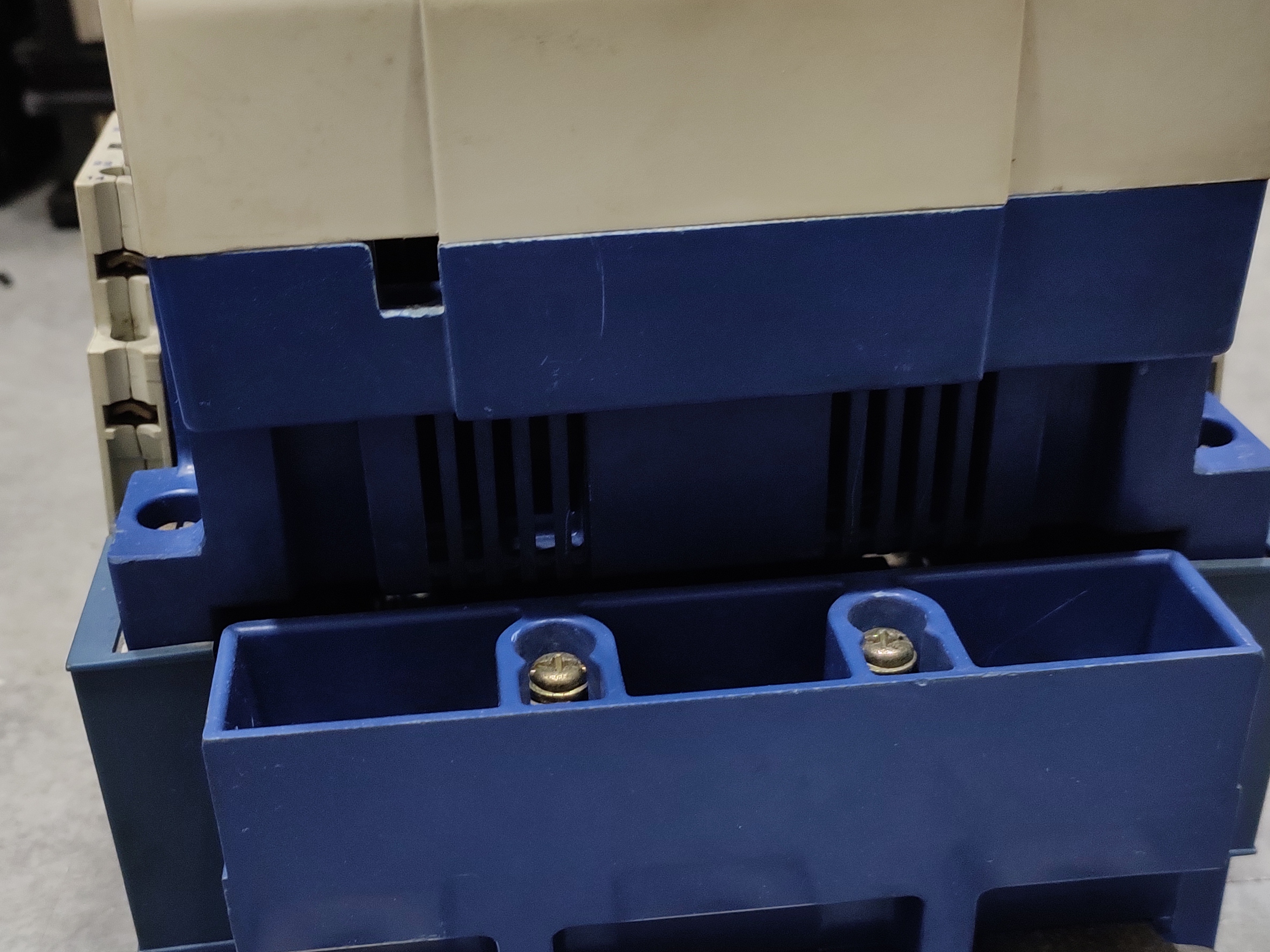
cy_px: 616
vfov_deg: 34.1
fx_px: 1541
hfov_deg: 44.8
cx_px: 585
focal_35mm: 42
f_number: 1.79
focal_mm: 4.74
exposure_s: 1/33
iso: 549
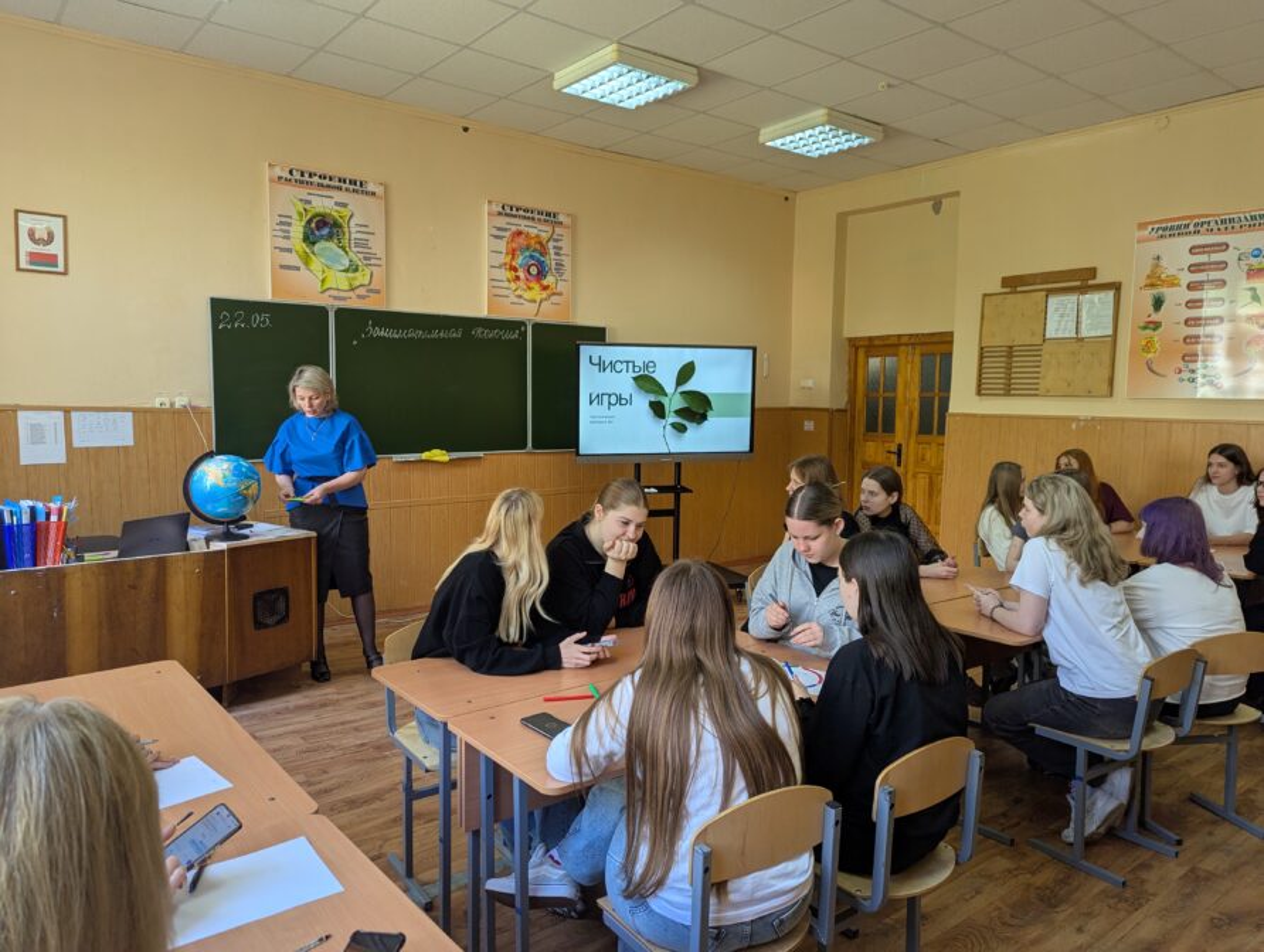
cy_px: 476
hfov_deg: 71.5
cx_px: 632
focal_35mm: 24
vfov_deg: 57.0
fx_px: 878
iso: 132
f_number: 1.85
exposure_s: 1/100
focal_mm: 6.81
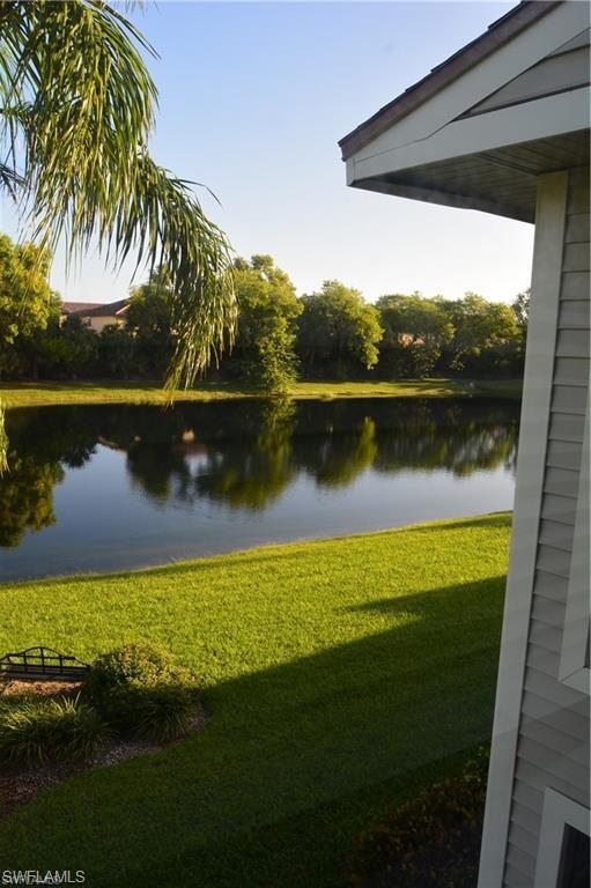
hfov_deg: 47.9
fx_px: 666
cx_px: 296
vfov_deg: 67.4
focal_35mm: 27
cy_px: 444
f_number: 9
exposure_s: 1/125
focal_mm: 18
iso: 400
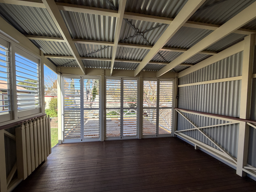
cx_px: 123
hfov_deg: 98.1
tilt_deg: -2.1
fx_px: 111
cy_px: 102
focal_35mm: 15
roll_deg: +0.1
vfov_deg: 81.7
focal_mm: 2.22
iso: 50
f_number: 2.2
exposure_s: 1/197
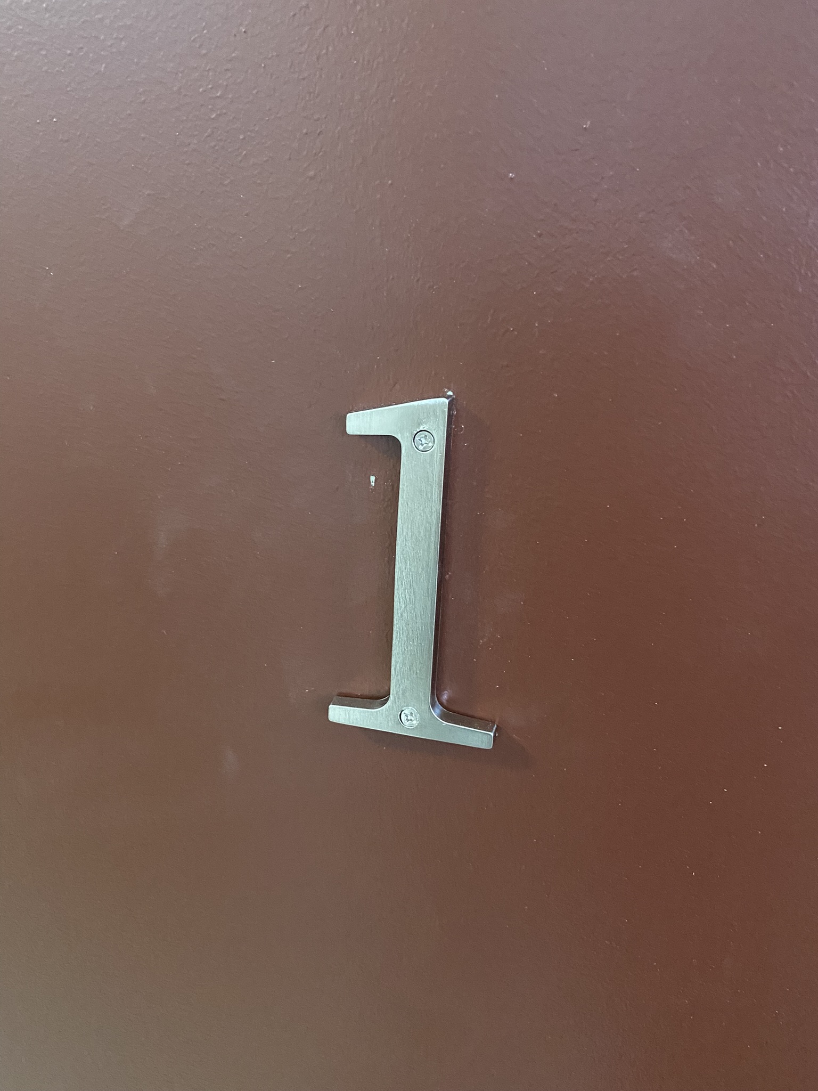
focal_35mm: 26
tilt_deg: -17.3
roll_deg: -0.6
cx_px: 409
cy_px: 546
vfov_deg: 67.3
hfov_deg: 53.1
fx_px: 819
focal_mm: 4.25
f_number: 1.8
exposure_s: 1/30
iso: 800
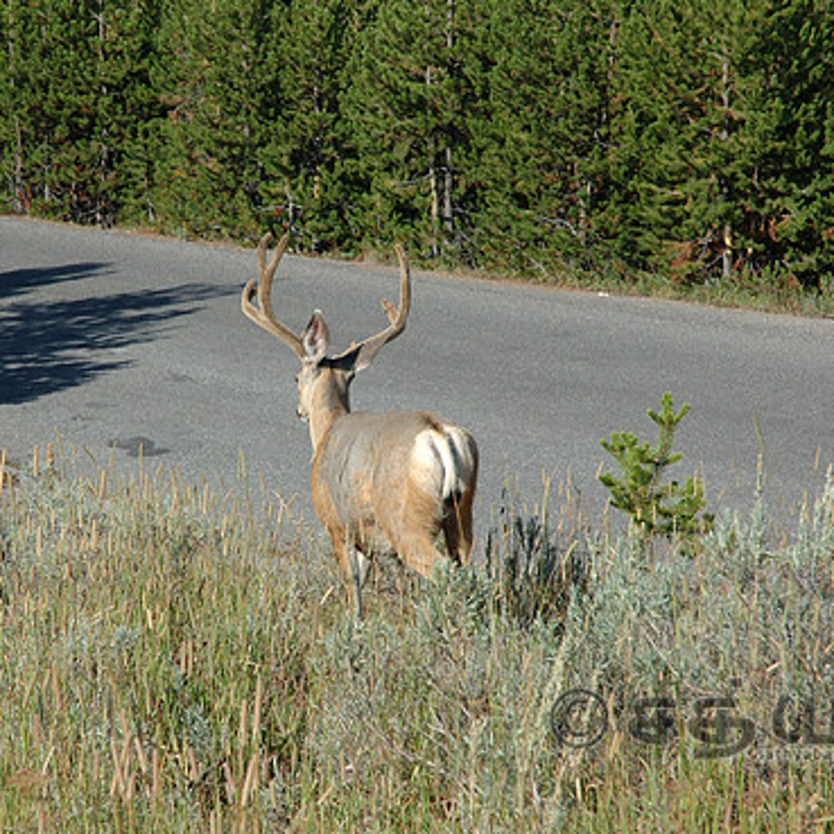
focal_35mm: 140
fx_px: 3816
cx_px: 314
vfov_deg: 12.5
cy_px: 407
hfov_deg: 12.5
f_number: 9
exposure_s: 1/250
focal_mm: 70
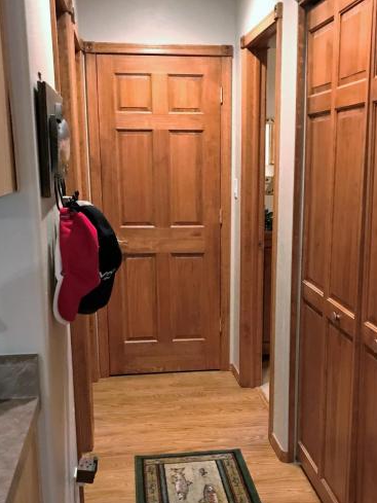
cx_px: 226
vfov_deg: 42.5
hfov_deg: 32.8
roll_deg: +0.1
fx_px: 639
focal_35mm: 44
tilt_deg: -14.9
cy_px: 328
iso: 100
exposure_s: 1/6
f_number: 1.8
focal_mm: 3.99
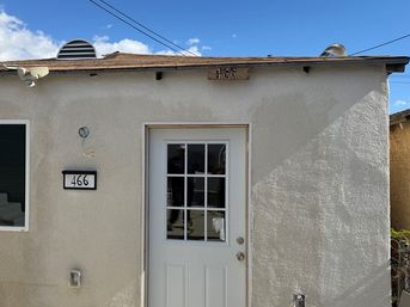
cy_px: 157
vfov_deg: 40.7
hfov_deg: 51.9
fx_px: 414
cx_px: 146
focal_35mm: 35
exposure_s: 1/5319
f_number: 1.78
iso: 80
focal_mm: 6.76
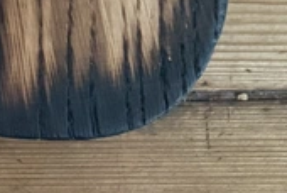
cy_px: -479
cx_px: -258
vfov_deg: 8.2
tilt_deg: -86.7
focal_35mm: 129
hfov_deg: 13.8
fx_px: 1030
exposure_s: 1/37
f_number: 1.78
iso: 1000
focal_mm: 6.76
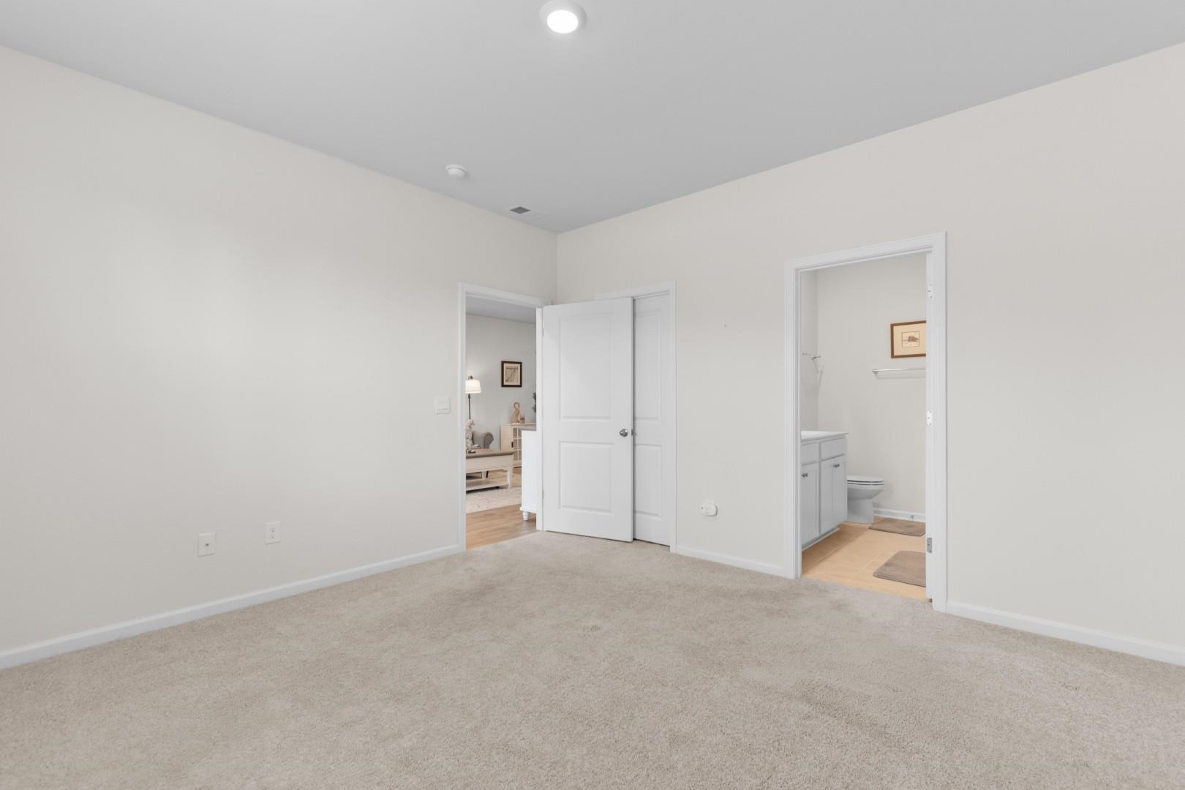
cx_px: 592
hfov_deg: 100.4
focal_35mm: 15
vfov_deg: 77.3
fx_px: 494
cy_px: 395
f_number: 4.5
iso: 100
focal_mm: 10
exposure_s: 1/6
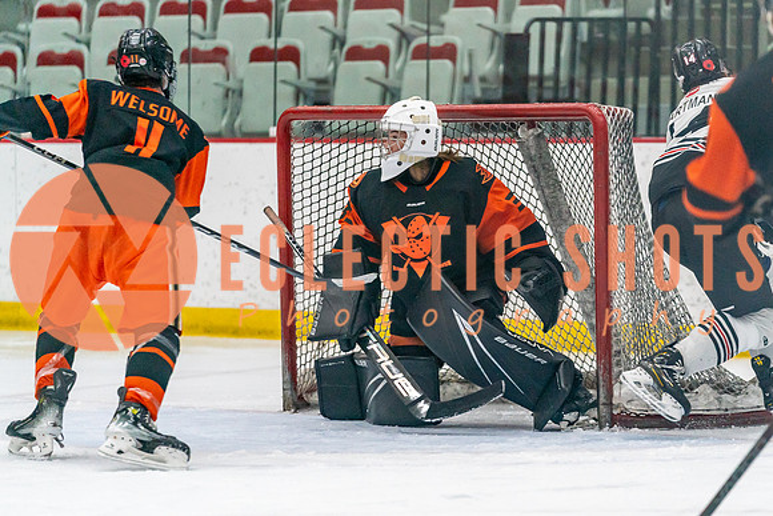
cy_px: 266
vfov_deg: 5.7
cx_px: 462
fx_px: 5145
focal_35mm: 240
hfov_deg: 8.6
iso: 3200
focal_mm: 194
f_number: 2.8
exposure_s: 1/1250
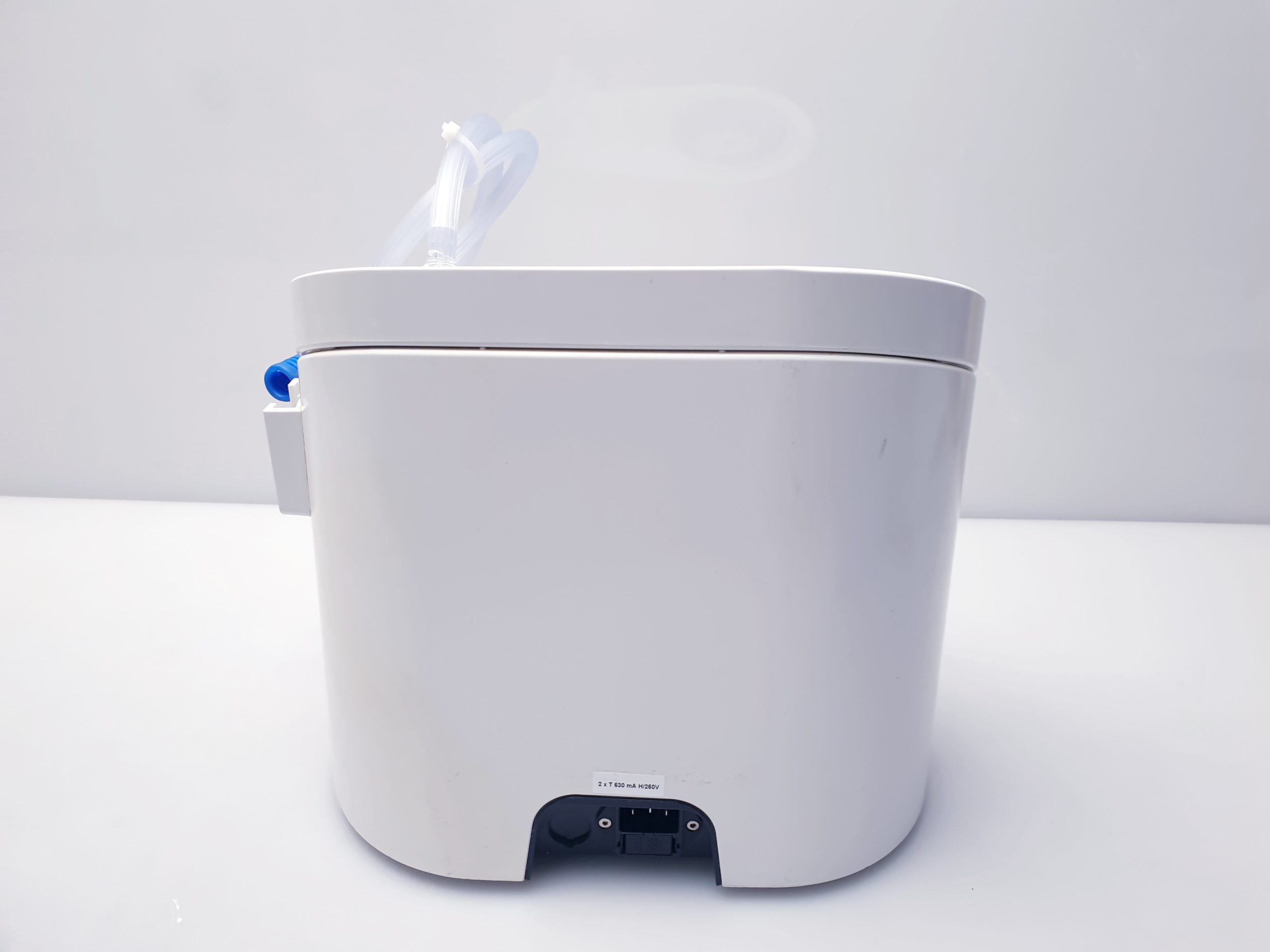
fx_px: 954
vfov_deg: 53.1
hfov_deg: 67.3
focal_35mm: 26
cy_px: 476
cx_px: 635
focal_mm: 4.3
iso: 80
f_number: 2.4
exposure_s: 1/50
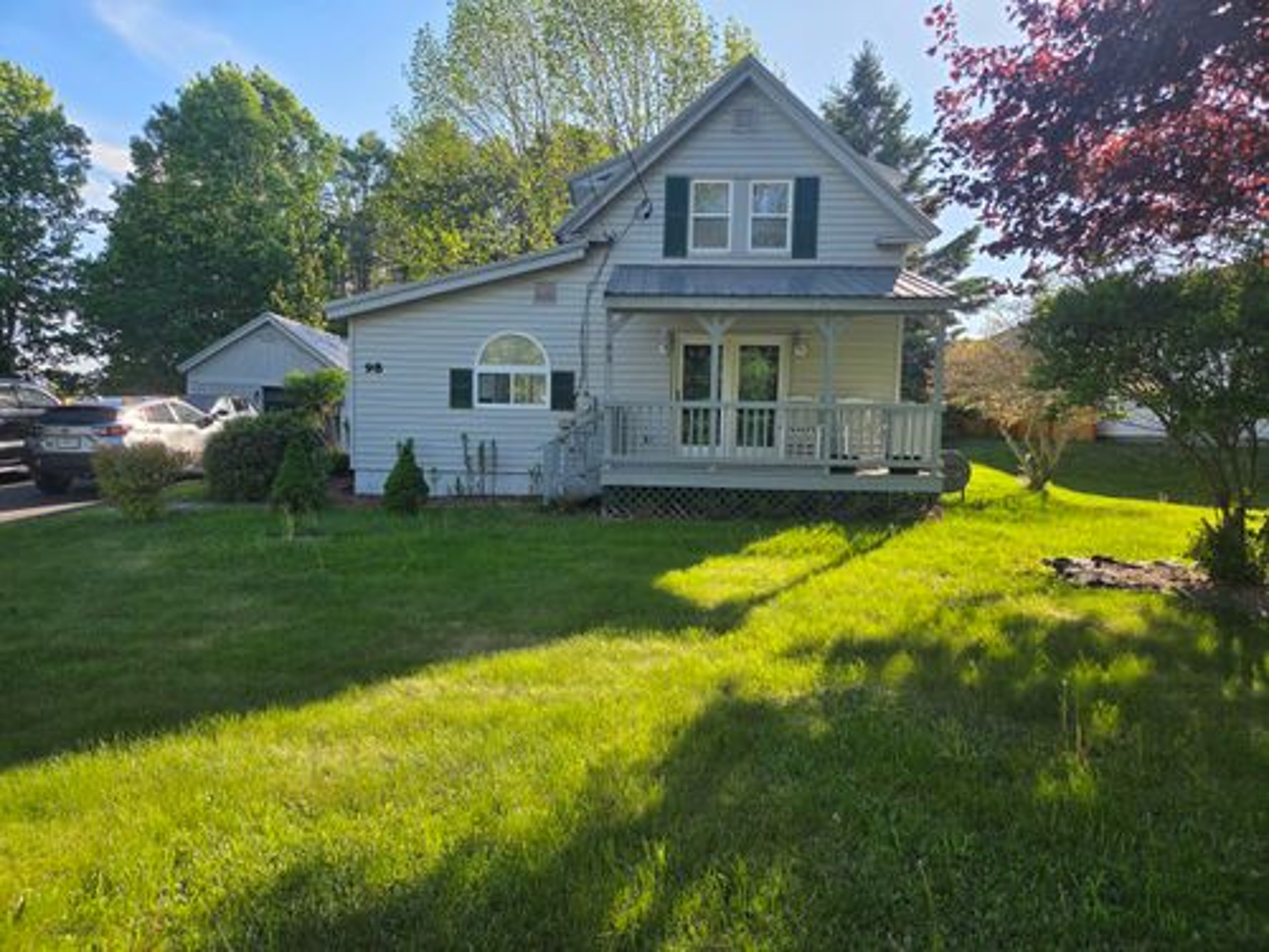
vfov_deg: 58.9
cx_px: 634
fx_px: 843
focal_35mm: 23
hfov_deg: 73.9
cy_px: 476
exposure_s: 1/1173
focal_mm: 5.4
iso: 40
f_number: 1.8
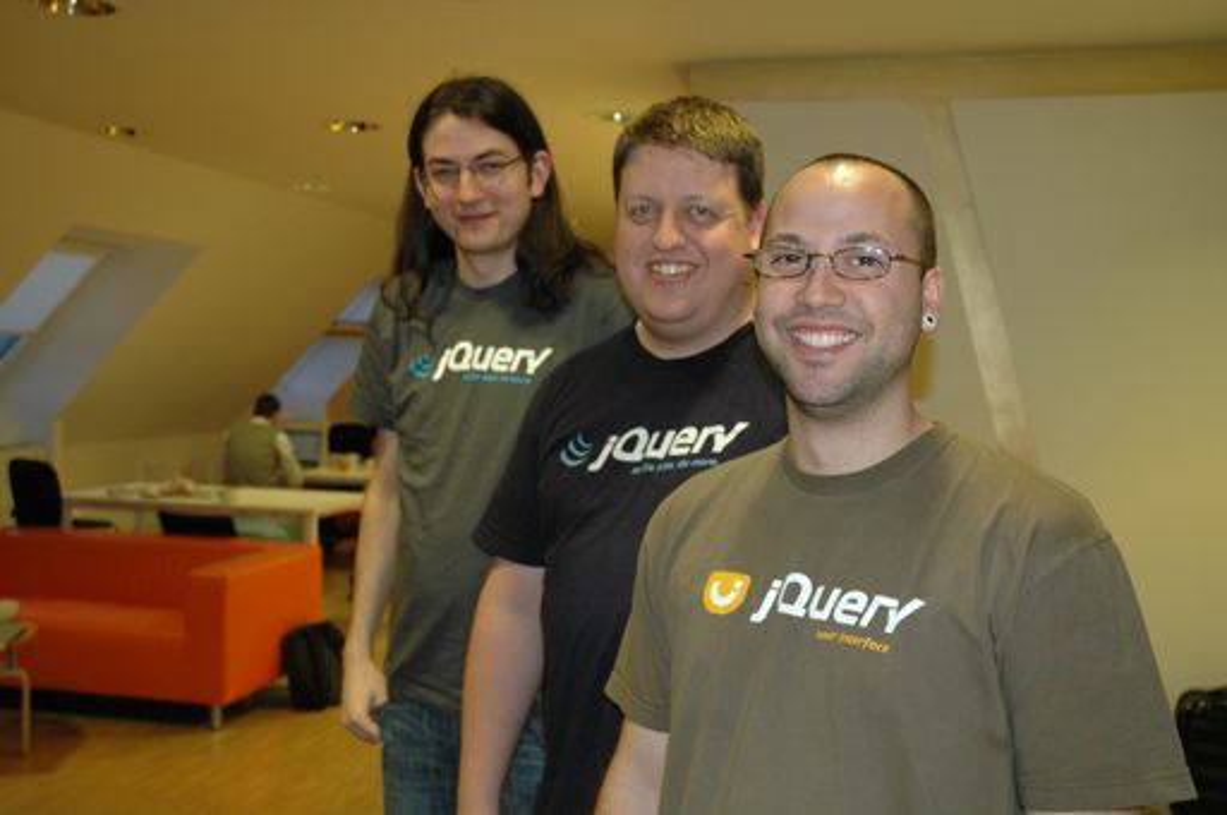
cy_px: 408
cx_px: 614
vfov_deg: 32.9
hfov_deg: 48.0
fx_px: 1379
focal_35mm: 40
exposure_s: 1/60
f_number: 4
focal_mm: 27
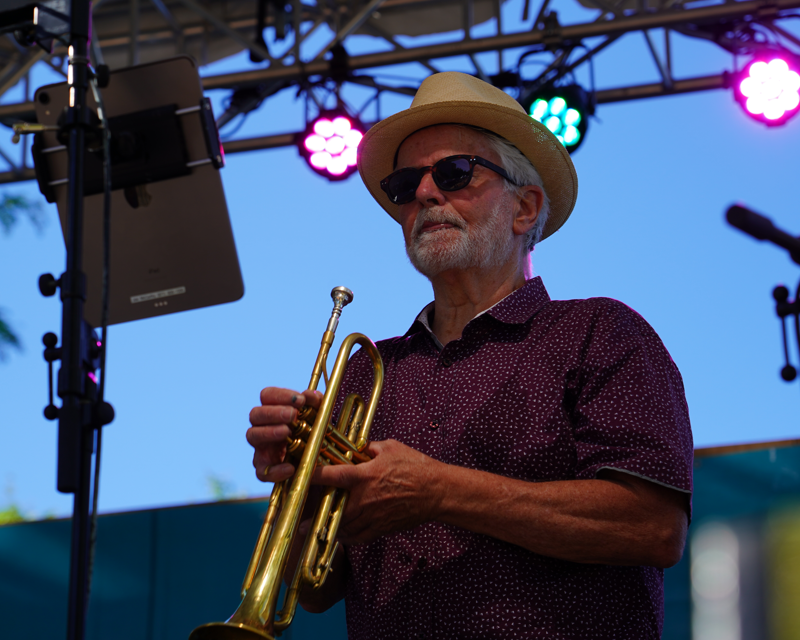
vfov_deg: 13.0
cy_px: 320
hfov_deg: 16.2
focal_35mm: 119
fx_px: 2818
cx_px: 402
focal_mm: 105
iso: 100
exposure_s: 1/200
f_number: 6.3
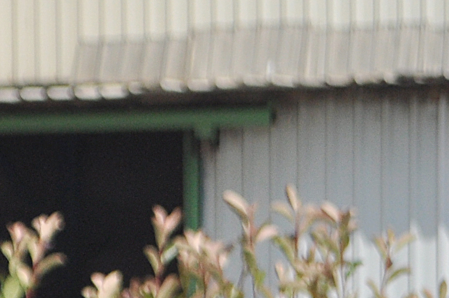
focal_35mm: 380
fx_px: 4738
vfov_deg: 3.6
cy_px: 446
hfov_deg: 5.4
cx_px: -112
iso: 640
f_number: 6.3
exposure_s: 1/4000
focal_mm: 55
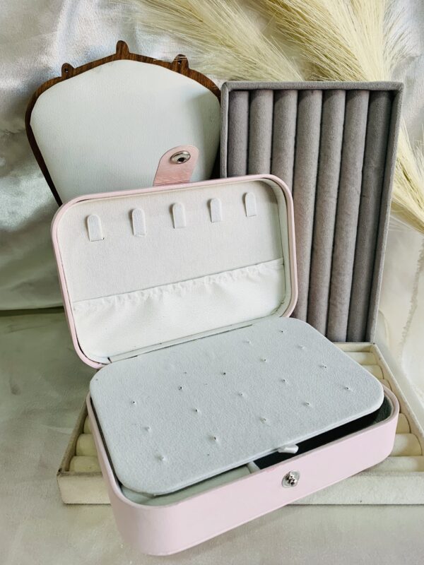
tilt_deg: -29.4
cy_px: 282
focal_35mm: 26
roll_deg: +0.7
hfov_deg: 53.1
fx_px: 425
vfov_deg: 67.3
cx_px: 212
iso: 64
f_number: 1.8
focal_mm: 4.25
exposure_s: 1/100
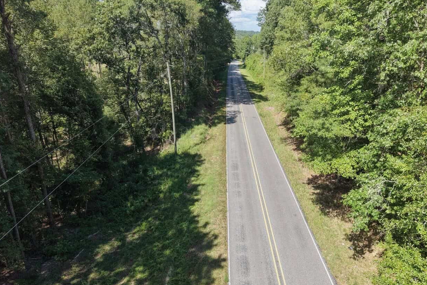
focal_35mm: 26
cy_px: 151
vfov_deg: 49.5
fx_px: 308
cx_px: 219
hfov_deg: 69.4
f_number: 1.8
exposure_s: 1/3000
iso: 320
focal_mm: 8.7
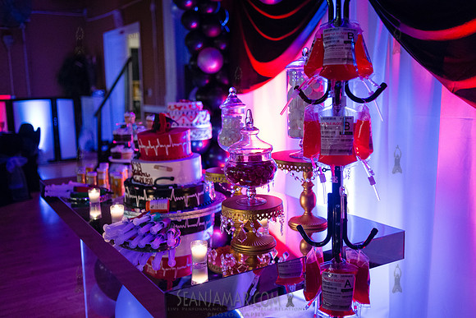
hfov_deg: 54.4
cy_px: 159
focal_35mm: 35
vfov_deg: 37.9
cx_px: 238
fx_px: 463
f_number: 2.8
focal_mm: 35
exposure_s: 1/200
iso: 4000
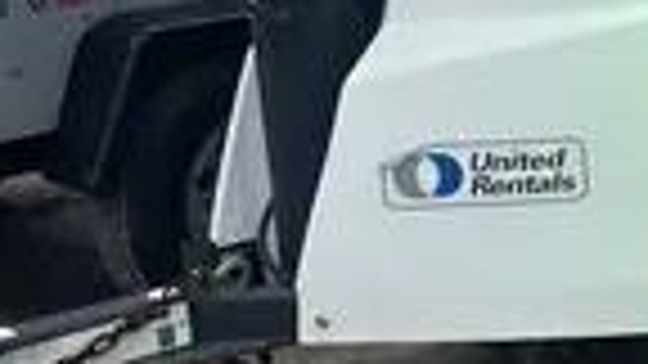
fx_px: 2474
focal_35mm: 144
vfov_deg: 8.4
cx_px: 1224
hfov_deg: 13.2
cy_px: 47
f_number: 1.6
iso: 50
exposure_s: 1/1916
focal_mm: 4.2
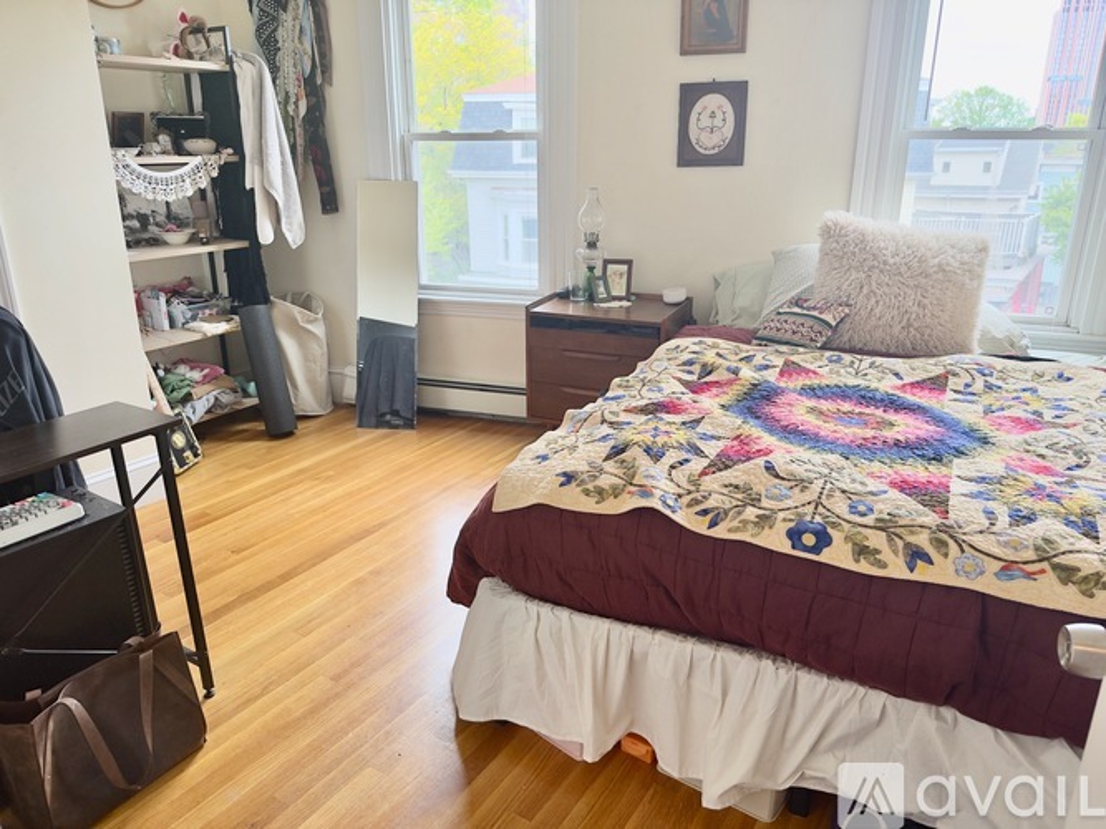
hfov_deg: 71.6
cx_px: 553
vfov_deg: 56.8
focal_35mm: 24
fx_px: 767
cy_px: 414
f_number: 1.78
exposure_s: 1/120
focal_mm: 6.76
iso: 64
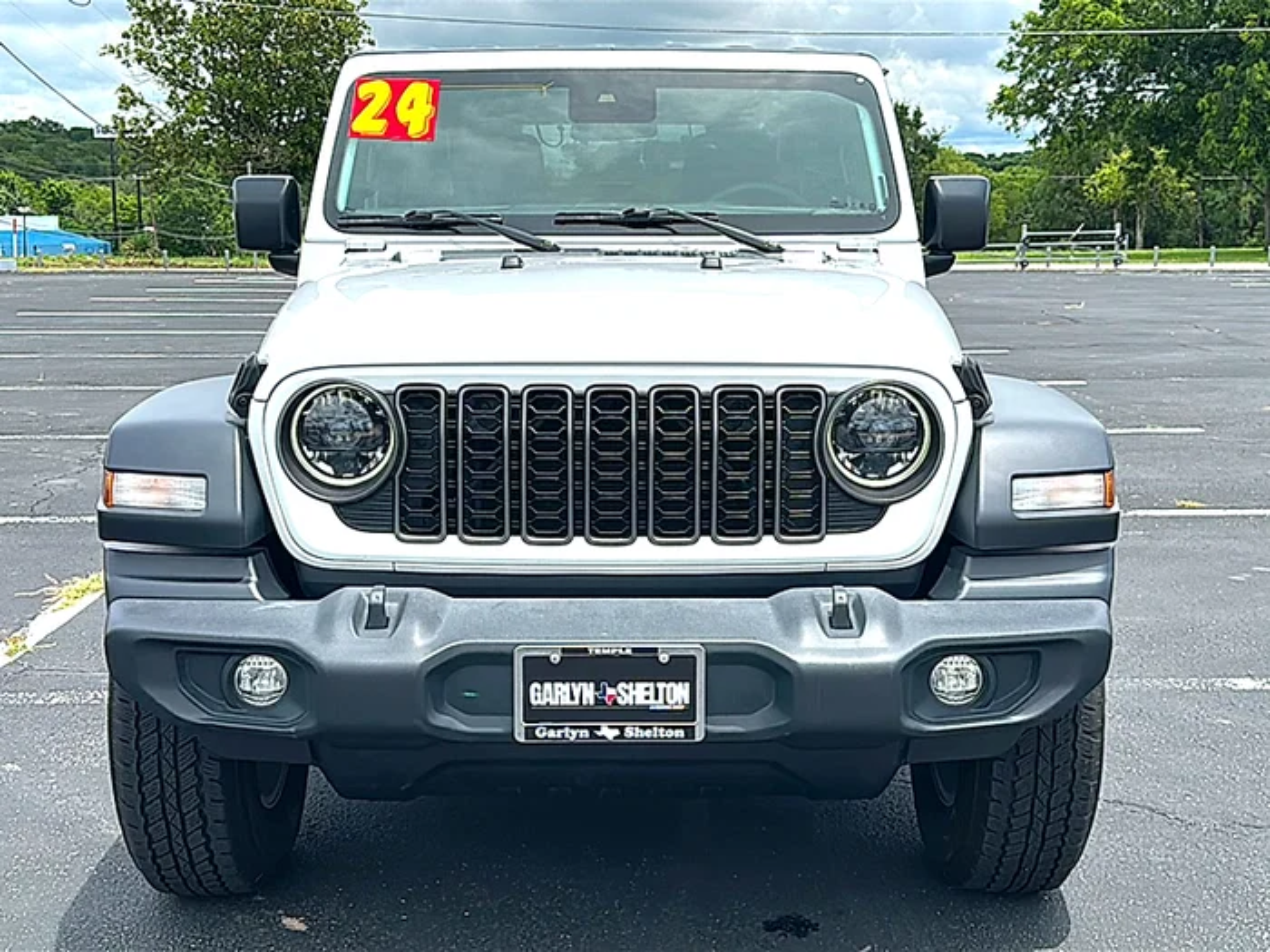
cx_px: 635
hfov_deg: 49.0
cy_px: 476
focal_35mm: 38
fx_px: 1394
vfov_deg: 37.7
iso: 80
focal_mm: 6.86
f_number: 1.78
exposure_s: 1/4808
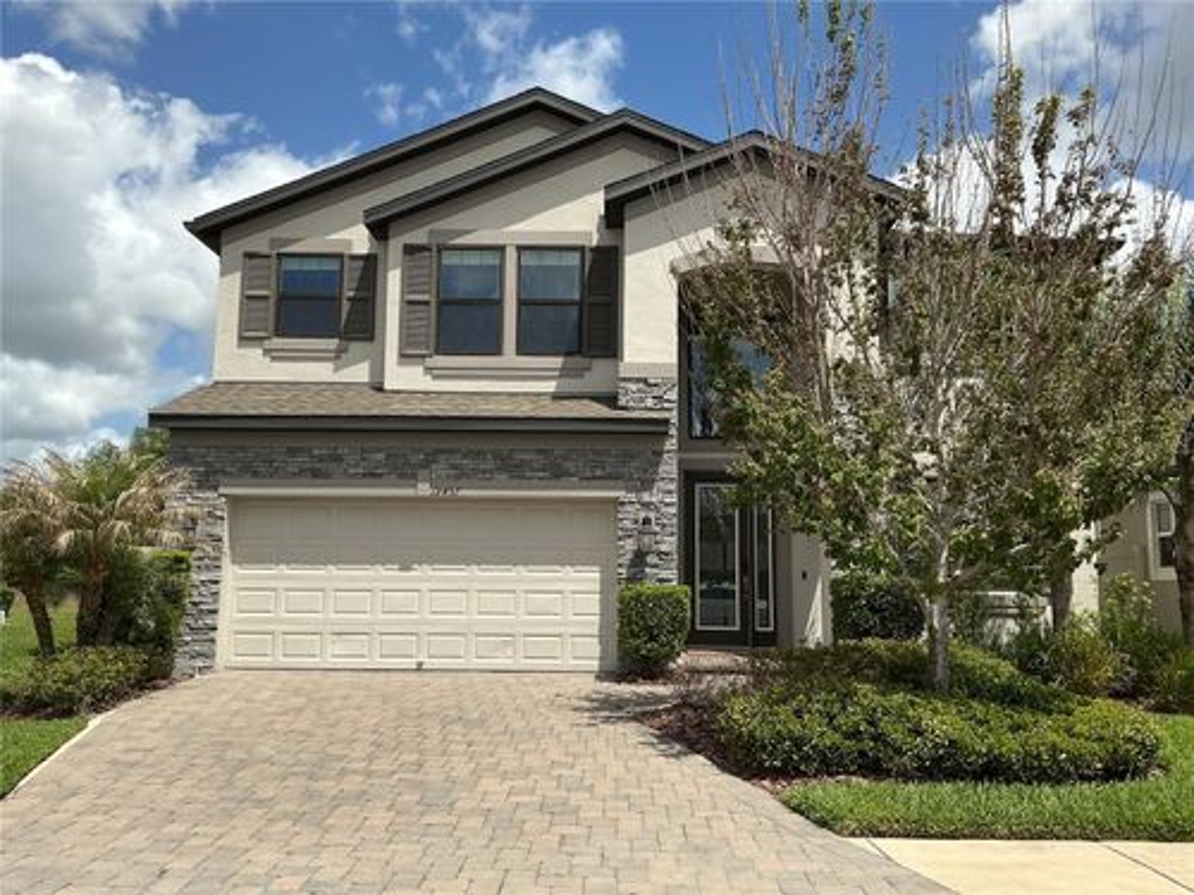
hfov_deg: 61.7
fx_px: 1000
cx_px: 597
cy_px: 448
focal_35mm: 29
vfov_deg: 48.2
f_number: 1.8
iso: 25
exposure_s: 1/2427
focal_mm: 3
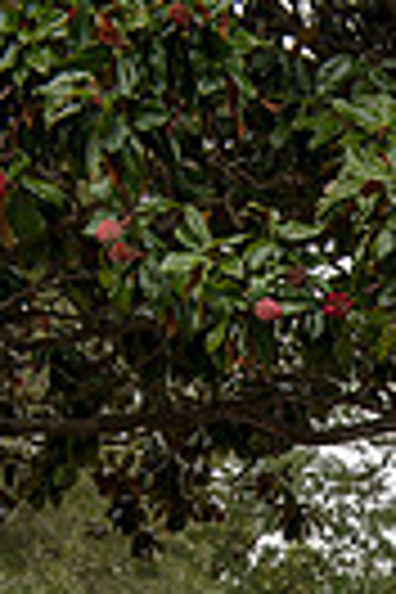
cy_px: 1008
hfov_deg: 9.7
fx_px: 2244
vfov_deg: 13.7
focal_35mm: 136
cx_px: 655
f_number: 5.6
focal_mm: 40
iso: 400
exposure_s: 1/125
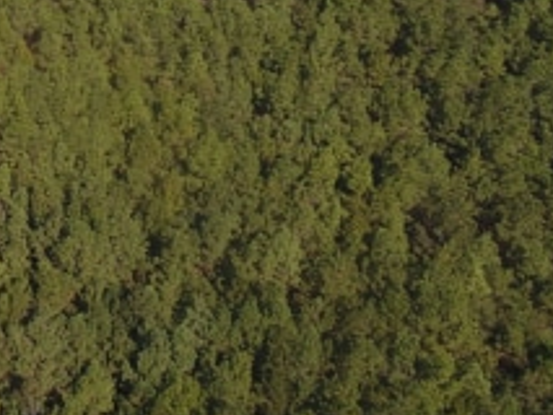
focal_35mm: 60
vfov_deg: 23.5
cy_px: 8
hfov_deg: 28.7
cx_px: -78
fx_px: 959
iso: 100
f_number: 2.8
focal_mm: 3.61
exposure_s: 1/752
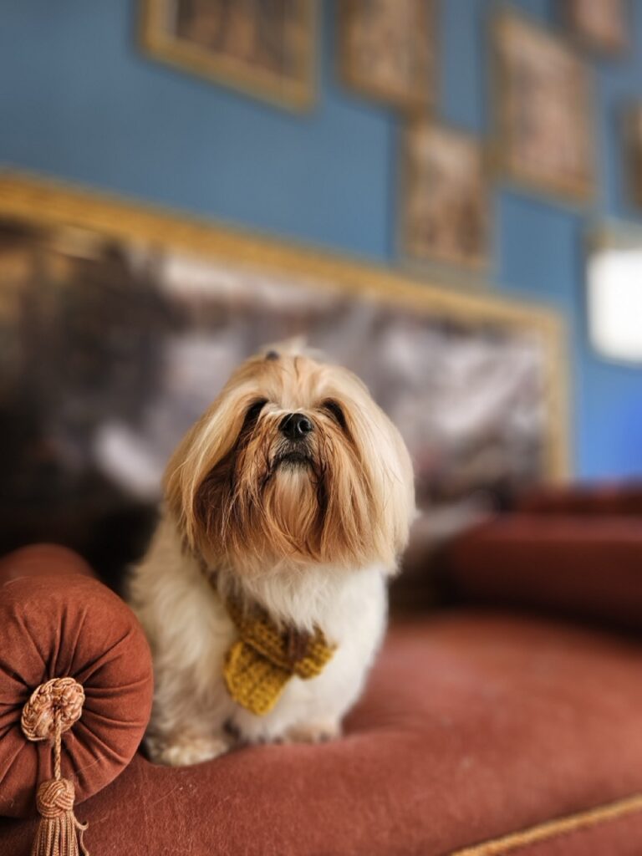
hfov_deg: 58.9
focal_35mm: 23
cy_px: 428
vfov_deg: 73.9
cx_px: 321
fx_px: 569
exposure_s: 1/120
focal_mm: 5.4
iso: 100
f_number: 1.8
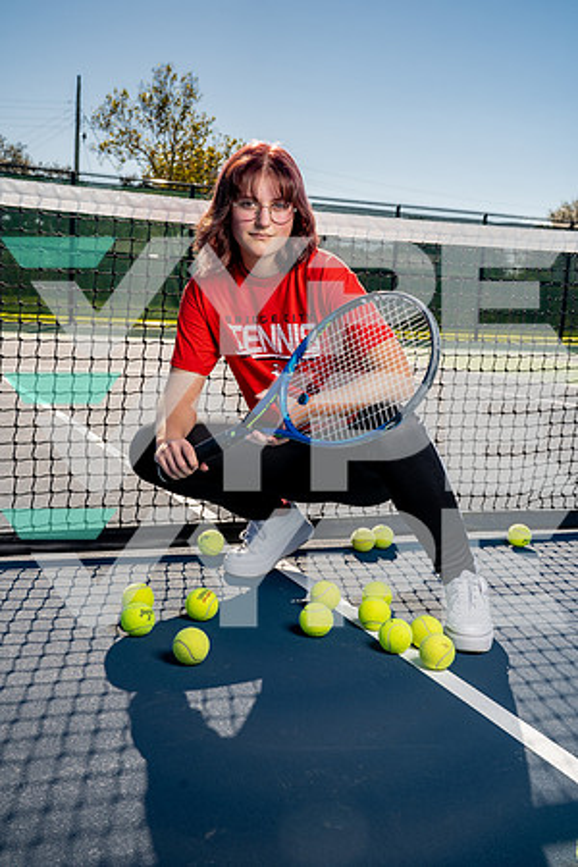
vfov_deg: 47.4
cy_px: 434
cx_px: 289
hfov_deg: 32.6
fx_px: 987
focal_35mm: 41
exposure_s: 1/250
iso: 100
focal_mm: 41
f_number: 8
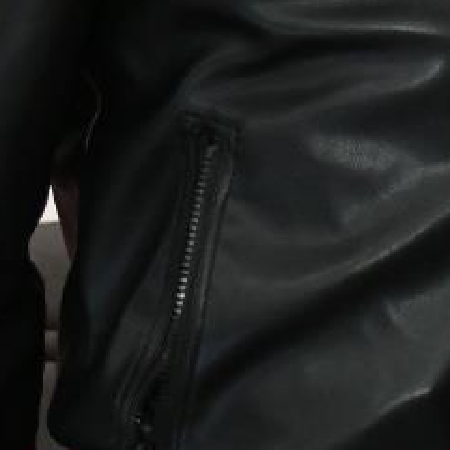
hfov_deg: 6.3
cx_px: 816
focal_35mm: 274
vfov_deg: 6.3
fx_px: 4030
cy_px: -345
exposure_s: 1/100
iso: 2500
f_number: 4
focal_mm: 32
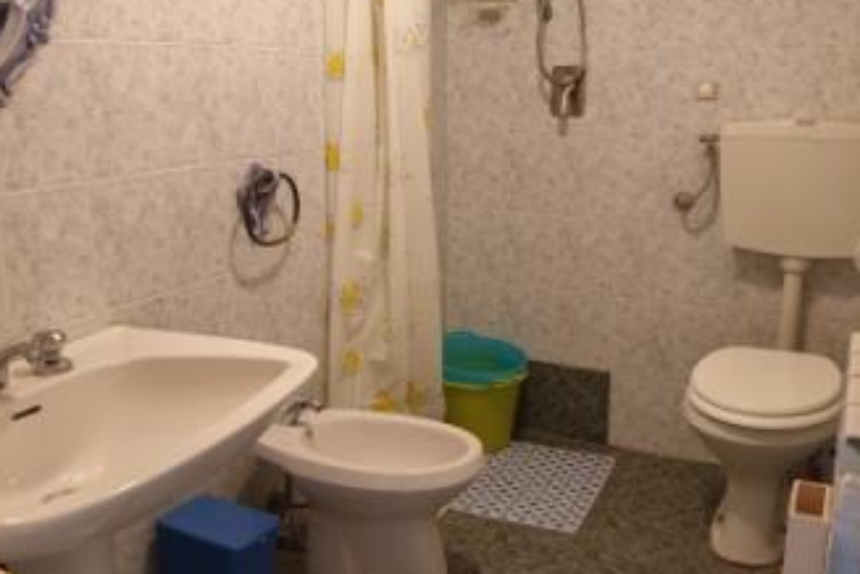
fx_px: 884
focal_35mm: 37
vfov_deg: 35.9
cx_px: 426
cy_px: 298
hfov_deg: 51.9
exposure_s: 1/33
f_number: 1.5
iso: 320
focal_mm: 4.3
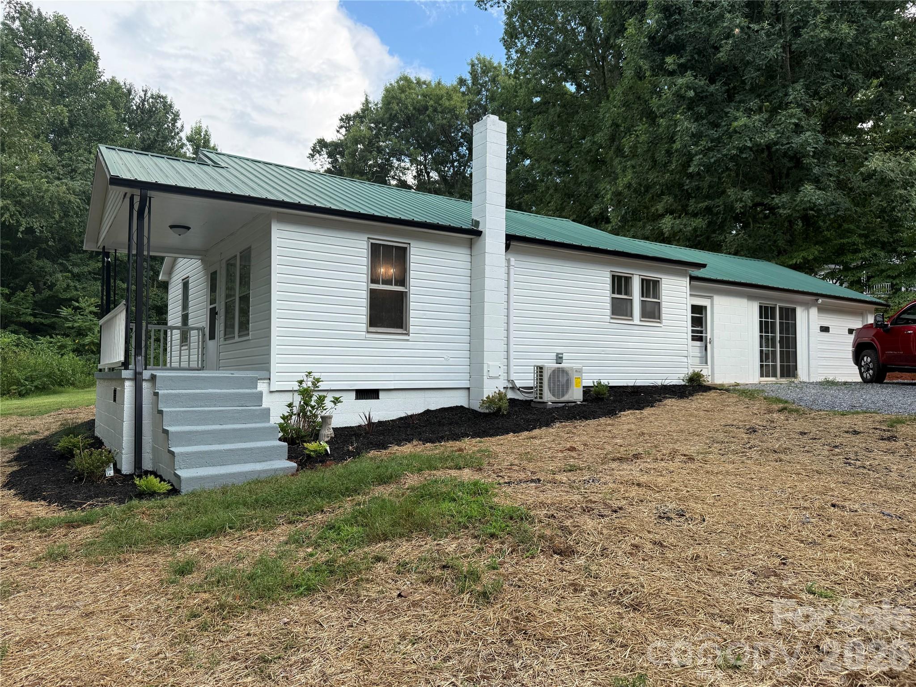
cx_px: 458
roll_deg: -1.3
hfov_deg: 71.6
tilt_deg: +2.7
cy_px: 344
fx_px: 635
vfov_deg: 56.8
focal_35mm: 24
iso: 100
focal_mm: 6.76
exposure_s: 1/1949
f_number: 1.78
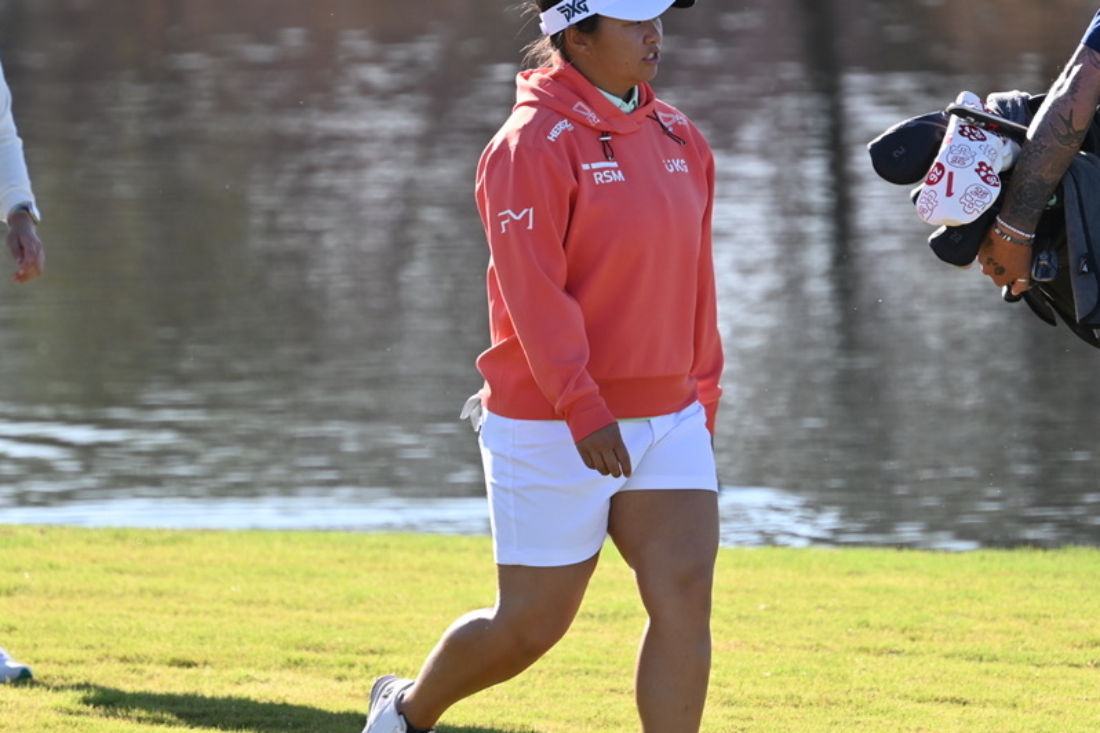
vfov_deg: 1.7
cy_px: 263
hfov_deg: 2.5
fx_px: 24962
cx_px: 671
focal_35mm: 817
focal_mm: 400
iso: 320
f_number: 5.6
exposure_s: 1/640
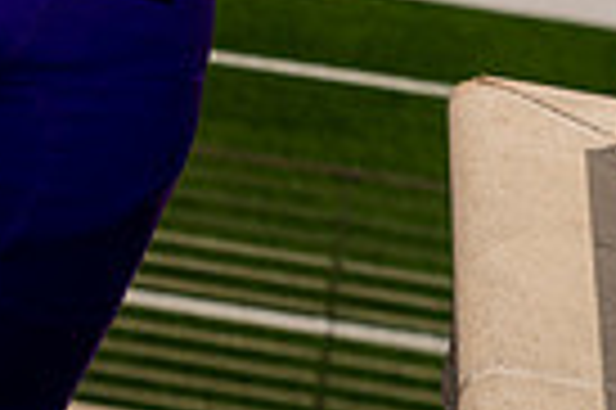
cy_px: -527
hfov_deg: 9.8
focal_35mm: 210
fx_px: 3589
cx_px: 63
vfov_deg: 6.3
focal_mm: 64
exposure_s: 1/250
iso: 100
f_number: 7.1
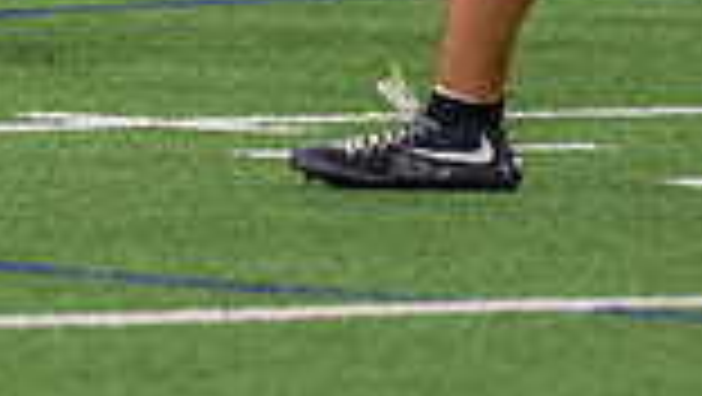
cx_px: -236
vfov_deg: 0.9
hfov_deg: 1.6
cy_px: -528
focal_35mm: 1345
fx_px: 25053
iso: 2000
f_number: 2.8
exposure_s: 1/1000
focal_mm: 200
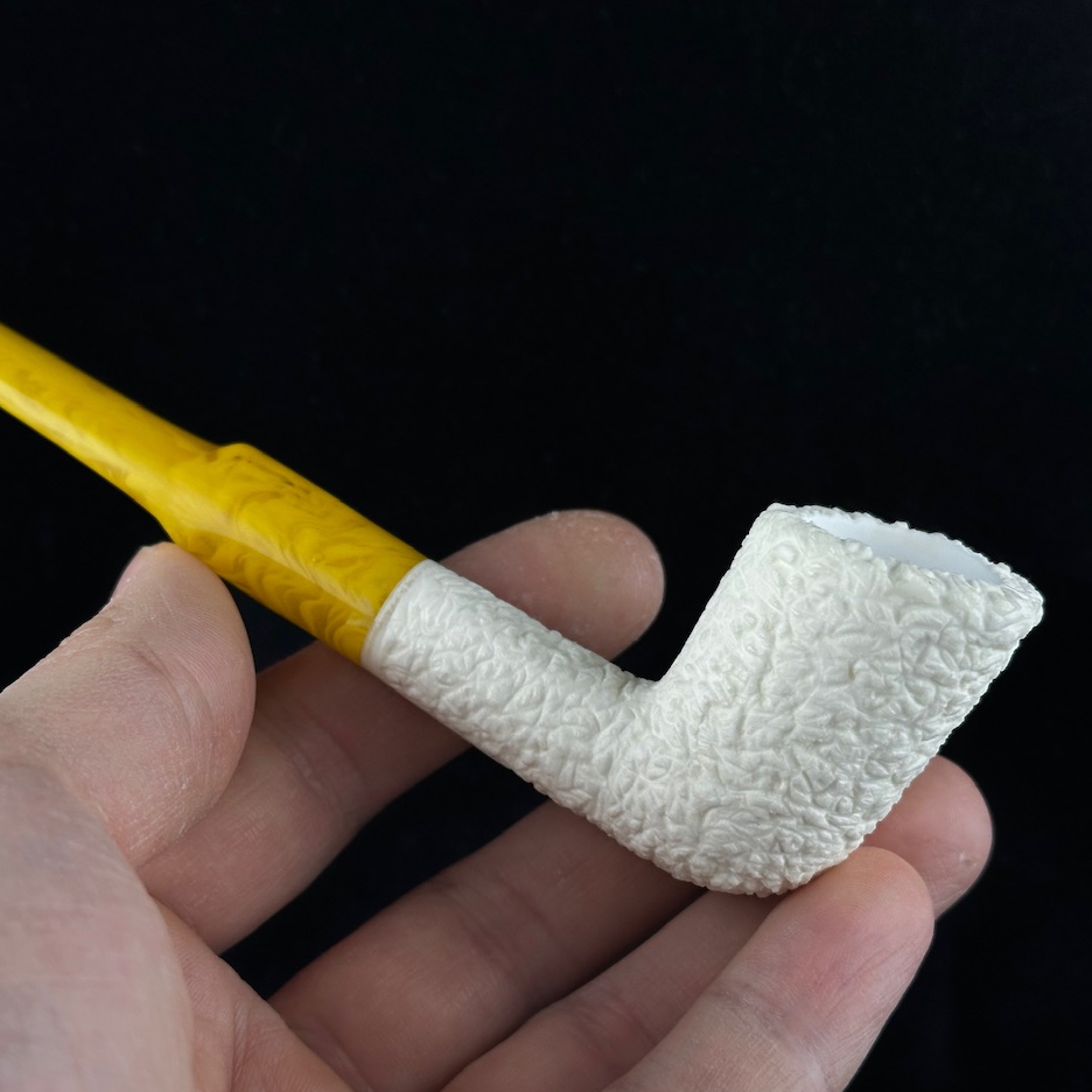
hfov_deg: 29.5
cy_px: 544
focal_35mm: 58
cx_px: 471
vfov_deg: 29.6
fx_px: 2070
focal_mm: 6.86
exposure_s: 1/719
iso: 64
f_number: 1.78
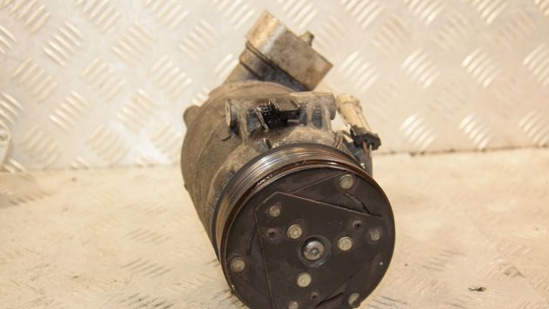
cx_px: 272
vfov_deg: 18.8
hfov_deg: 32.8
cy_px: 184
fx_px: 932
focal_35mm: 64
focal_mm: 40
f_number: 5.6
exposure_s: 1/160
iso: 1600
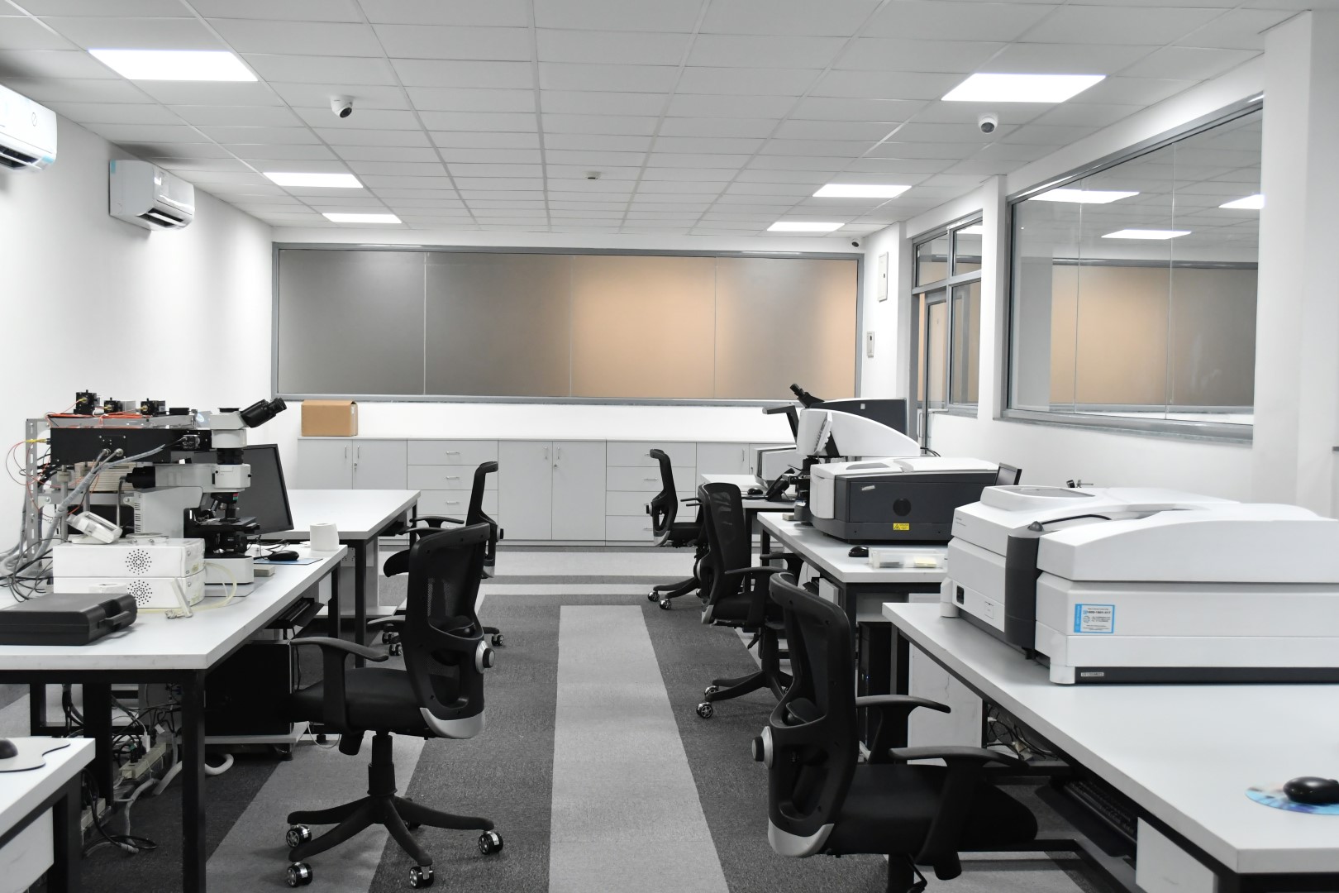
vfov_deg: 34.2
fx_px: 1450
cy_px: 446
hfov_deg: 49.6
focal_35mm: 39
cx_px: 670
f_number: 5.6
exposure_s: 1/60
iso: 1600
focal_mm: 26
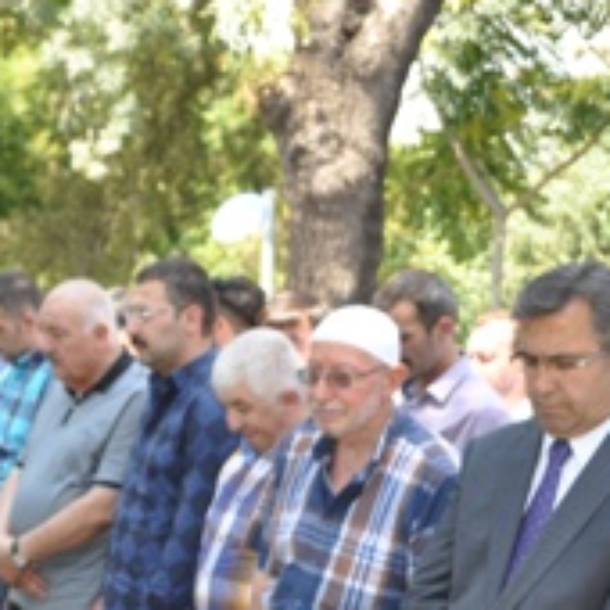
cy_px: 474
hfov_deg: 22.6
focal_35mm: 74
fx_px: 1475
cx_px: 32
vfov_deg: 23.1
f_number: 7.1
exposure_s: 1/200
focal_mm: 22
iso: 200
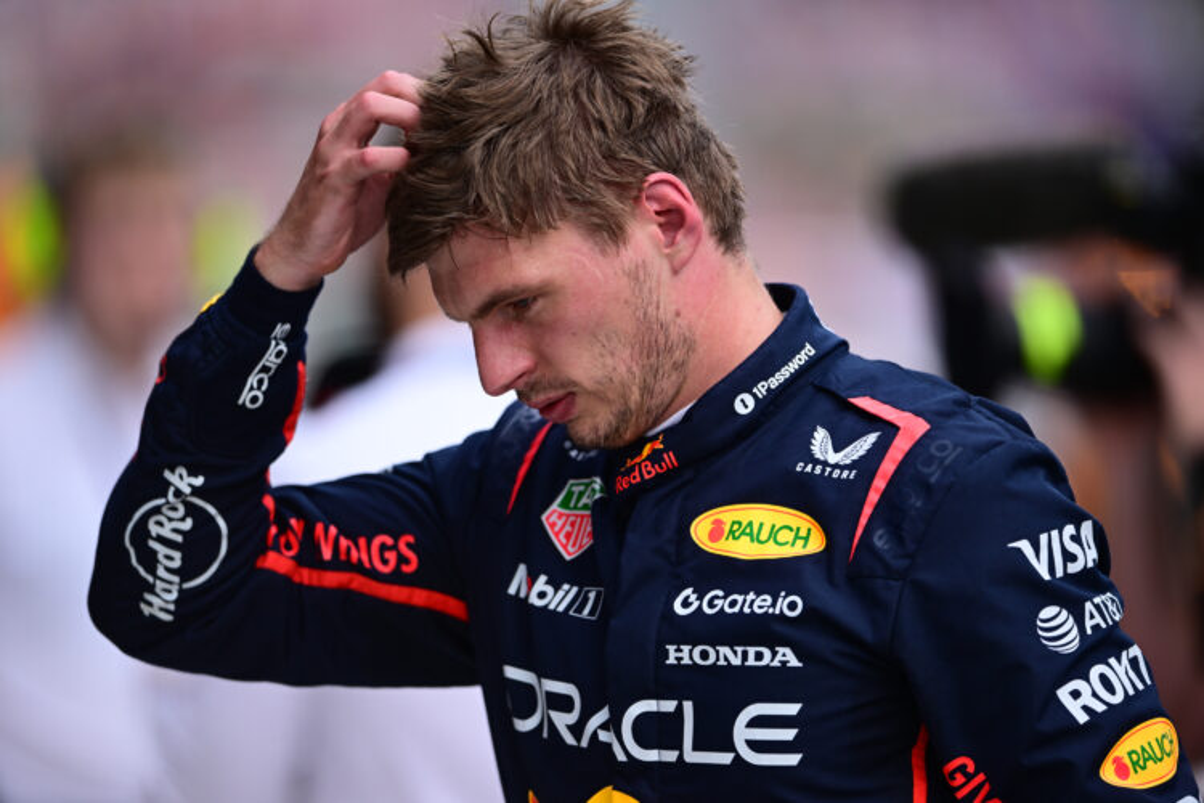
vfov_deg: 3.4
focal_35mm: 400
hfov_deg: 5.2
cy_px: 402
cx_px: 602
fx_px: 13377
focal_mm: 400
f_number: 2.8
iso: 320
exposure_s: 1/1250
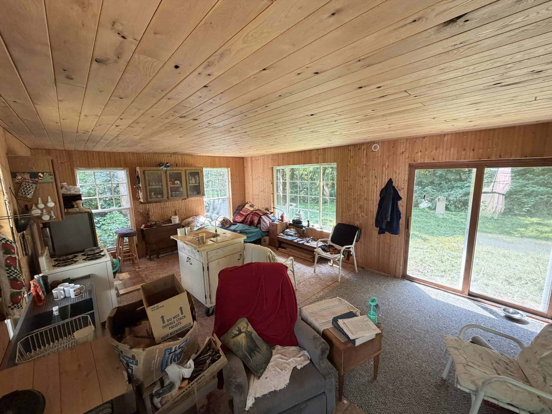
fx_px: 223
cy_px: 207
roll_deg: -0.6
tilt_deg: -9.7
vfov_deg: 85.7
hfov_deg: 102.1
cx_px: 276
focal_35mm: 14
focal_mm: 2.22
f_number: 2.2
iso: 320
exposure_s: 1/121
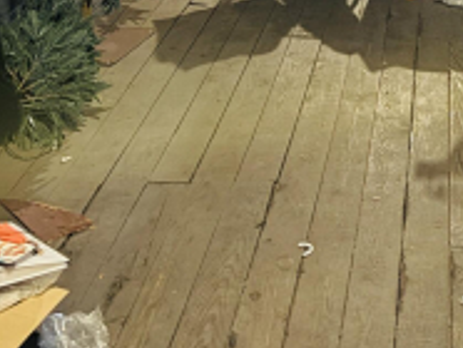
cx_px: 467
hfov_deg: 21.9
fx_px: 1152
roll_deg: -0.5
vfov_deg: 15.6
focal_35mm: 86
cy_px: -196
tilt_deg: -7.0
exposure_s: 1/12
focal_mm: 6.76
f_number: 1.78
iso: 1000
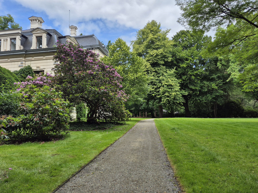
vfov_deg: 58.9
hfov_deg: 73.9
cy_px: 96
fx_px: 171
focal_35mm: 23
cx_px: 129
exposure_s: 1/1429
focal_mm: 5.4
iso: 25
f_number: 1.8
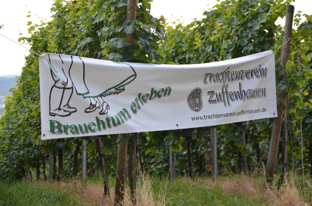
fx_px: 908
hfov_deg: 19.5
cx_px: 156
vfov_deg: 13.0
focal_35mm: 105
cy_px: 103
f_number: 4
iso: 160
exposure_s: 1/250
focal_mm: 70
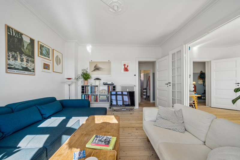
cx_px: 120
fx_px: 93
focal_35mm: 14
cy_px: 80
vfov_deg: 81.2
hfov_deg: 104.3
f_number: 5.6
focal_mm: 14
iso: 500
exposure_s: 1/320
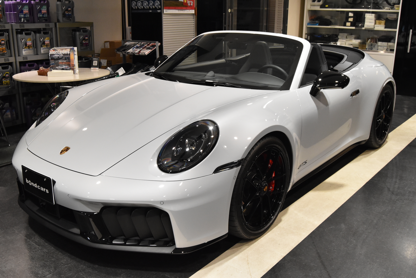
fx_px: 399
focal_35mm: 34
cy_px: 139
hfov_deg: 55.1
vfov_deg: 38.4
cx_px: 208
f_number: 8
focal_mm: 23
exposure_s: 1/40
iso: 2200
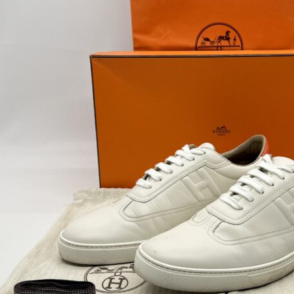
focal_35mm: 52
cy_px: 140
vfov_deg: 32.8
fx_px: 500
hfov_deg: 32.2
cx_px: 222
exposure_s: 1/120
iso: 32
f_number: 1.5
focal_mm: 5.7
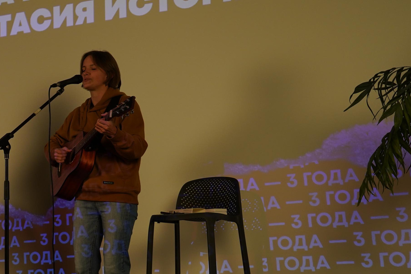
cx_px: -10
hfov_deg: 27.1
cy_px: 168
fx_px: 799
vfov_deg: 19.4
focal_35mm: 70
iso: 640
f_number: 4
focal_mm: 31
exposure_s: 1/160
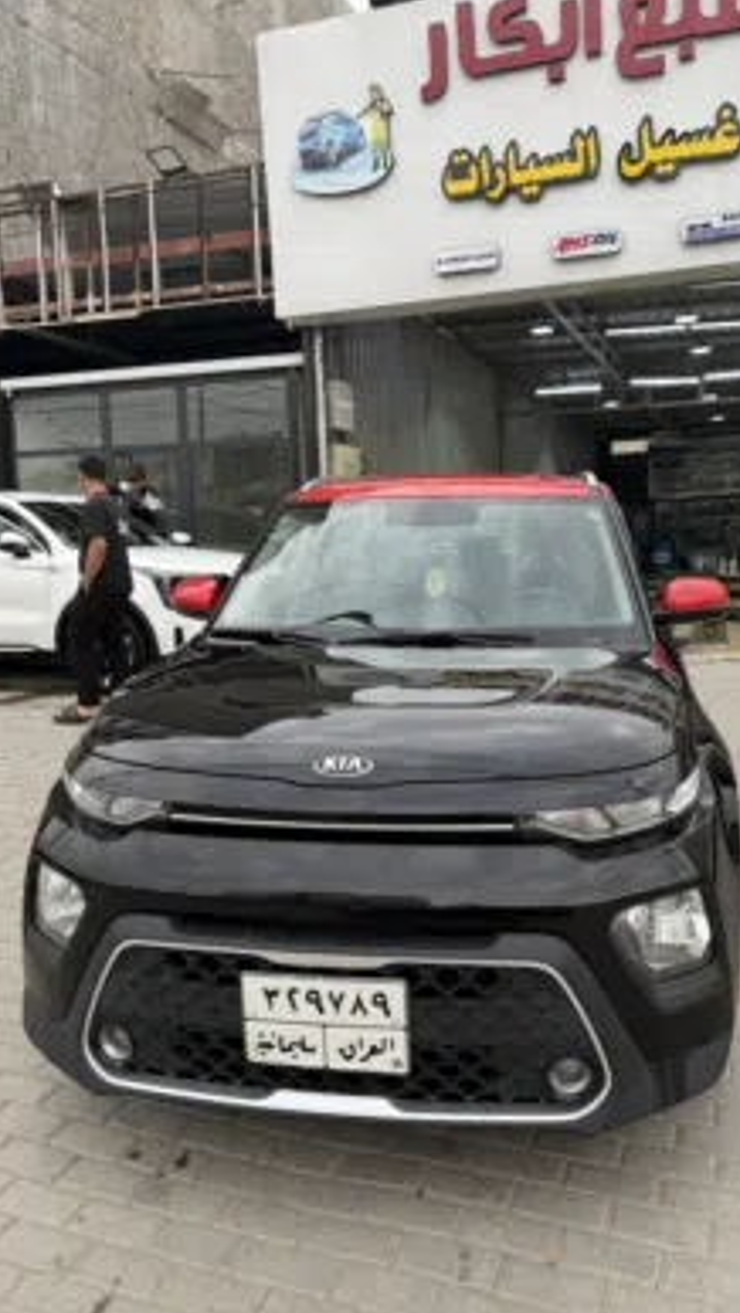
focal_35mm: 27
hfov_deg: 42.8
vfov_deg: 69.8
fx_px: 941
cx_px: 424
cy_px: 638
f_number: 1.78
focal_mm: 6.76
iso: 80
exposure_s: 1/473
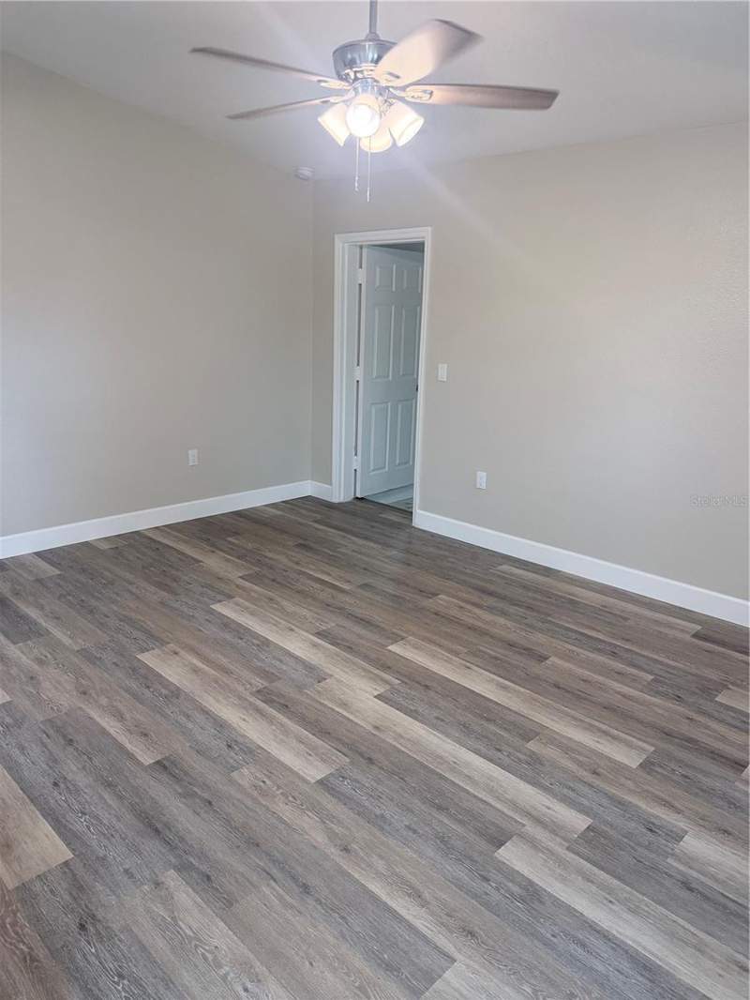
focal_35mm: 24
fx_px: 693
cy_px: 500
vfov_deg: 71.6
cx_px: 375
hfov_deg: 56.8
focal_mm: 6.76
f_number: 1.78
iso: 320
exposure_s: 1/120
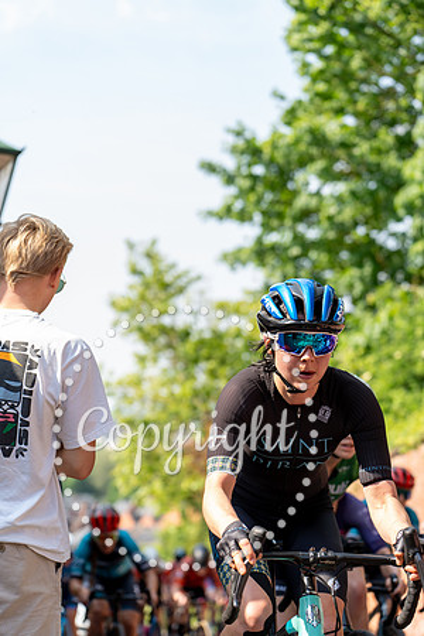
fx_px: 1237
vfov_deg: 28.8
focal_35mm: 70
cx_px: 212
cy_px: 318
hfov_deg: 19.5
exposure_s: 1/640
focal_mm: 70
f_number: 3.2
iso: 200
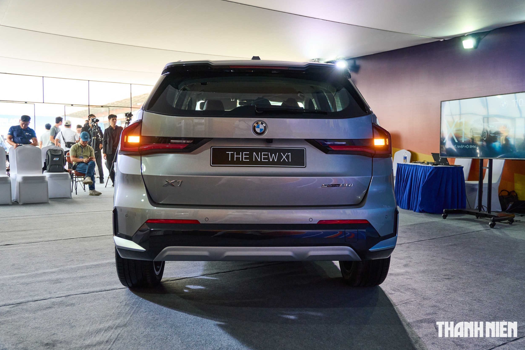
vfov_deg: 40.5
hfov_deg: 57.9
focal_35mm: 33
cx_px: 265
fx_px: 474
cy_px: 176
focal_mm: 21
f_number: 3.2
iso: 1000
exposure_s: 1/500
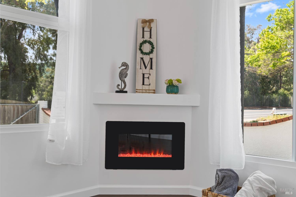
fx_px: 321
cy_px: 98
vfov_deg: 34.2
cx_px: 148
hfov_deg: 49.6
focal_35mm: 39
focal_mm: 39
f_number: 7.1
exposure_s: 1/2.5
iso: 125
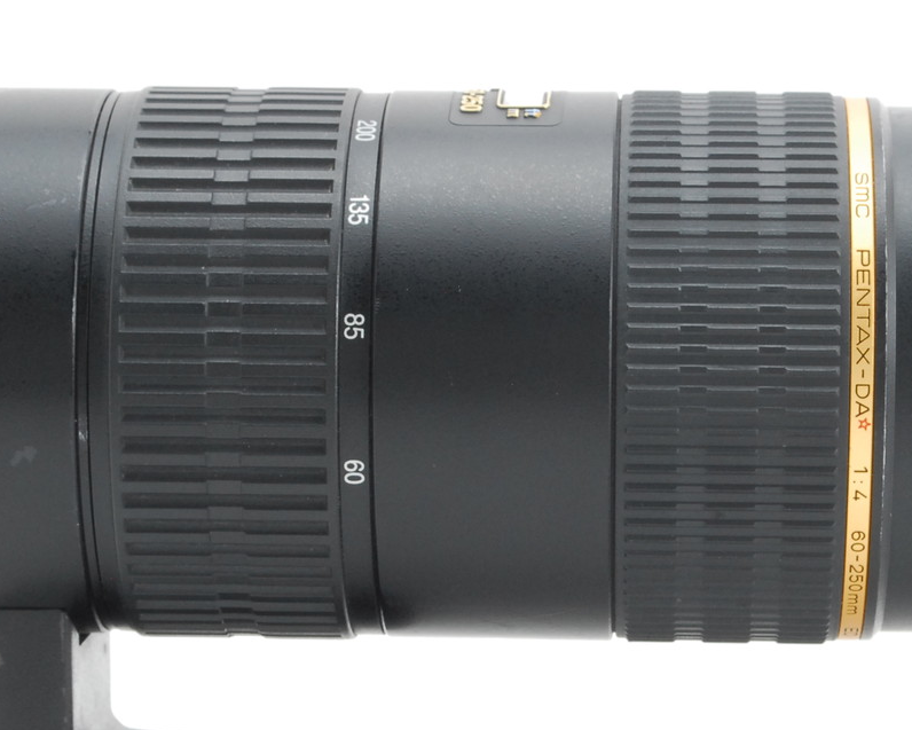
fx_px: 4210
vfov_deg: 9.9
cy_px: 414
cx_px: 581
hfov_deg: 12.4
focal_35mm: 156
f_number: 16
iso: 400
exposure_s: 1/125
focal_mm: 55
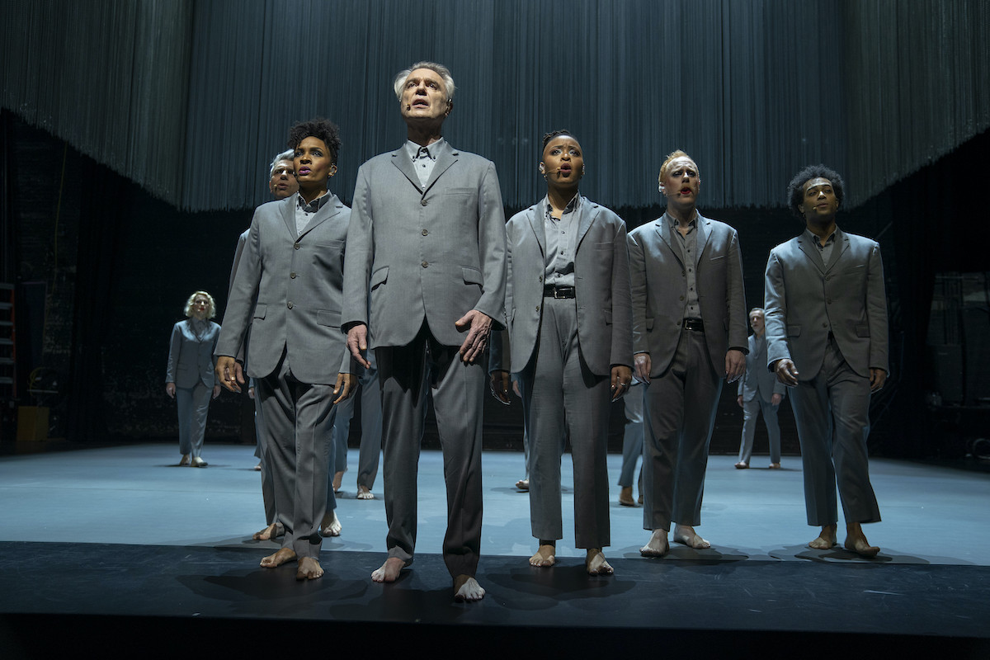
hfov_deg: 63.7
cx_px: 495
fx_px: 797
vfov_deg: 45.0
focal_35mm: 29
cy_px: 330
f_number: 3.2
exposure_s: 1/80
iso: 1250
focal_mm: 29
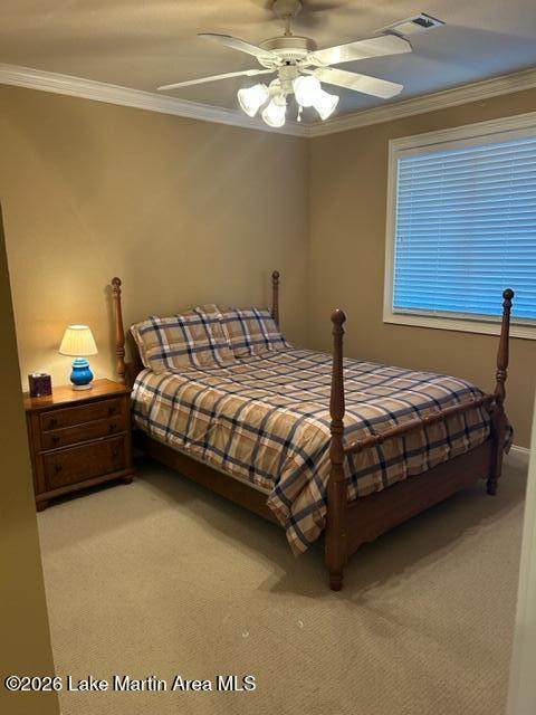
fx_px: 537
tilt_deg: -11.7
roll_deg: +1.3
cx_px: 268
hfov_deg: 53.1
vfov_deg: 67.3
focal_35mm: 26
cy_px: 358
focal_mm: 5.7
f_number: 1.5
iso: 200
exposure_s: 1/60
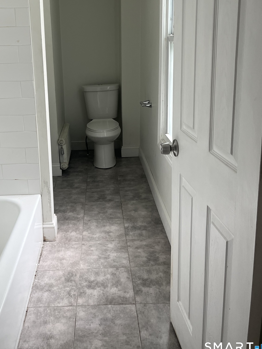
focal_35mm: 35
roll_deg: +1.9
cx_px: 99
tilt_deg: -13.2
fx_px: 353
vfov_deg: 51.8
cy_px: 121
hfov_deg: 40.4
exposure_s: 1/121
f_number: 1.6
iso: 100
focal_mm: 5.1
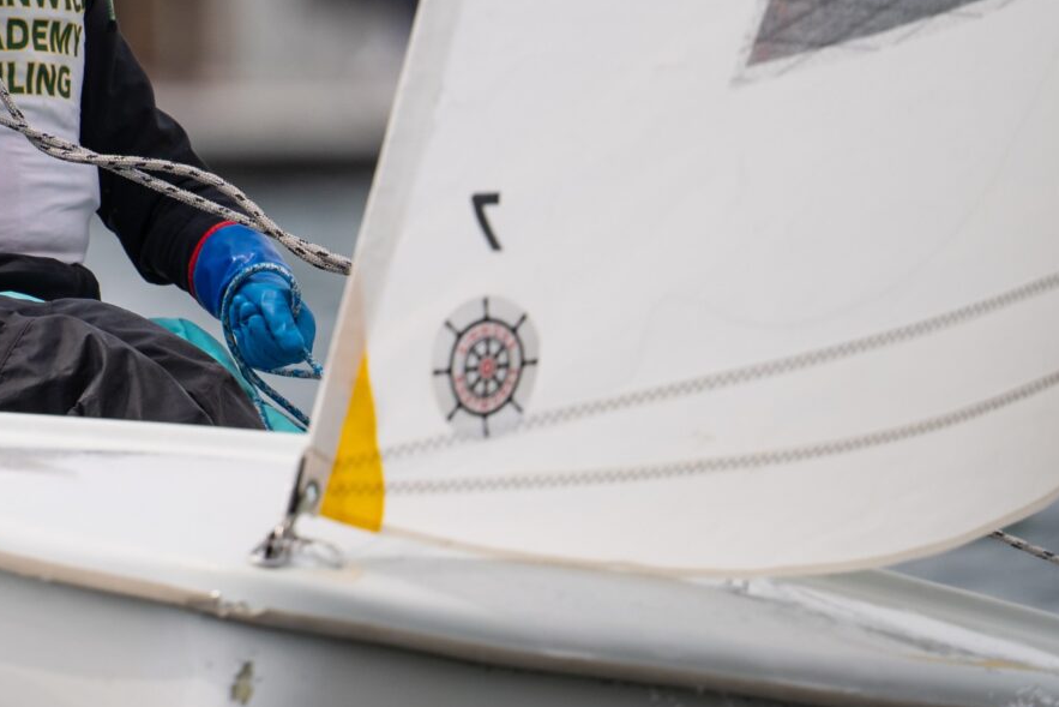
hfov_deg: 1.7
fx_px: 35833
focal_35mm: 1218
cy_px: -191
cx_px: -263
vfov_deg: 1.1
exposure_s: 1/3200
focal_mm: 420
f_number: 4
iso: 250
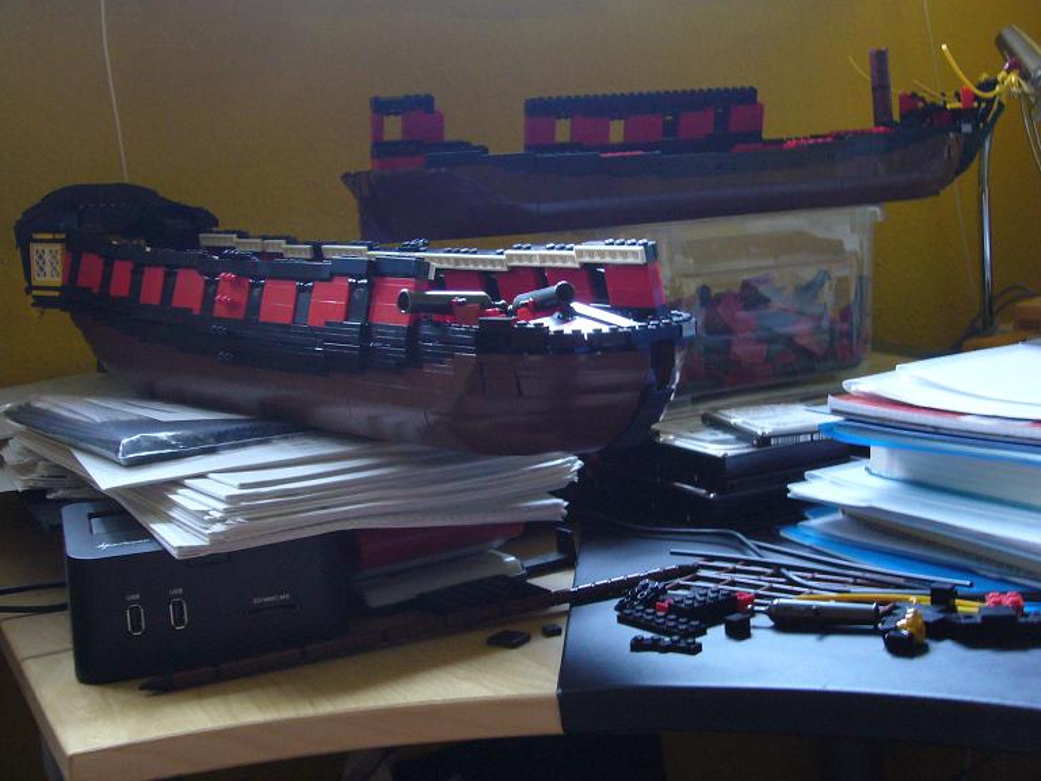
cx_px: 520
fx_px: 1504
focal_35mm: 50
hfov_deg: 38.2
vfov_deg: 29.1
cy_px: 390
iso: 200
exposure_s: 1/8
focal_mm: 8.3
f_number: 3.3
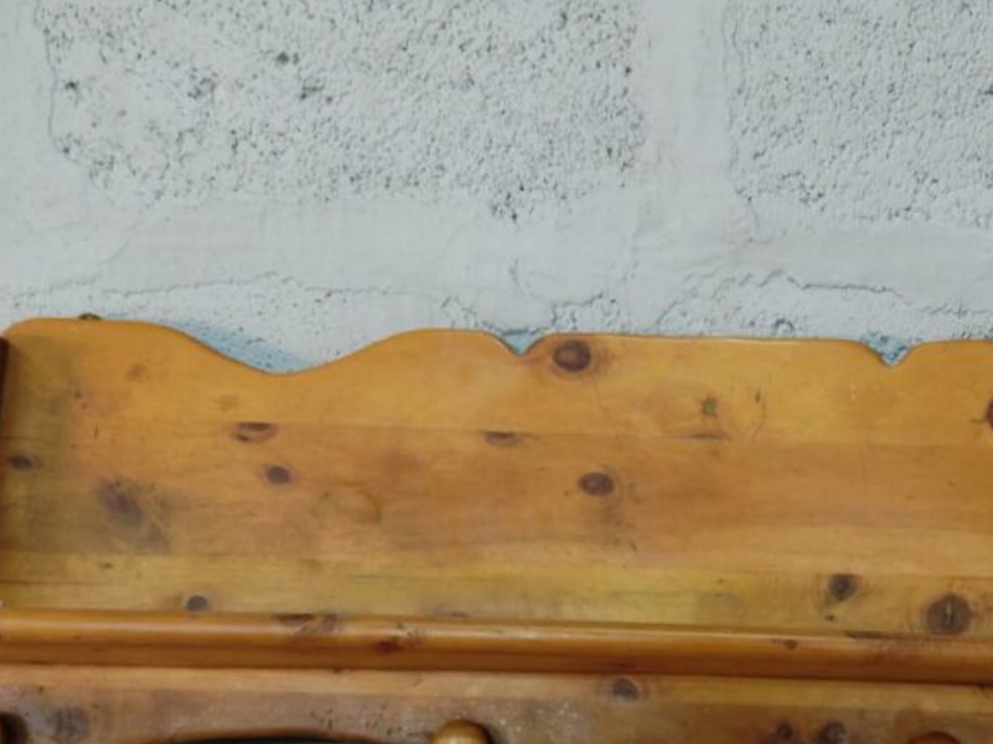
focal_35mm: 46
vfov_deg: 31.0
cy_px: 557
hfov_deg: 40.5
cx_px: 698
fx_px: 1319
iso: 791
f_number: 1.8
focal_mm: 4.25
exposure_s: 1/20
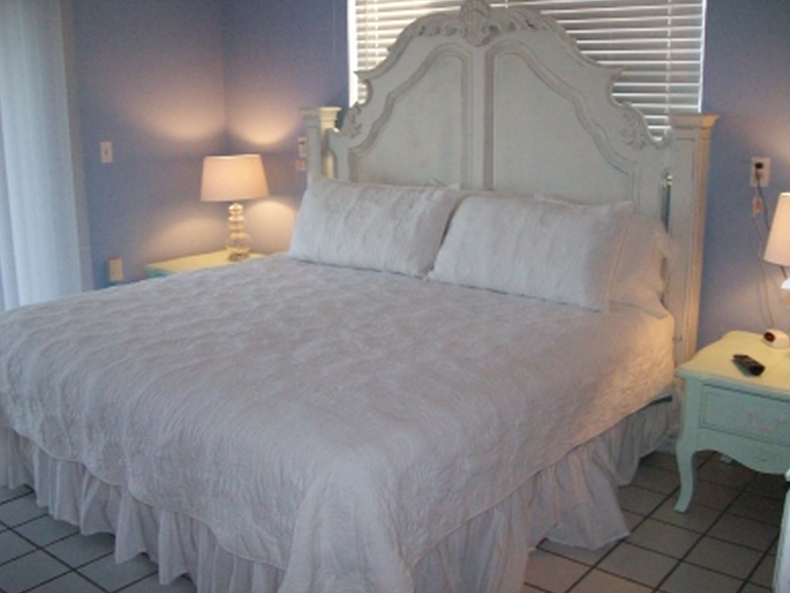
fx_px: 845
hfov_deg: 50.1
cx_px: 390
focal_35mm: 37
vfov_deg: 38.7
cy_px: 293
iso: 400
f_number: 2.7
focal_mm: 6
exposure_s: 1/128
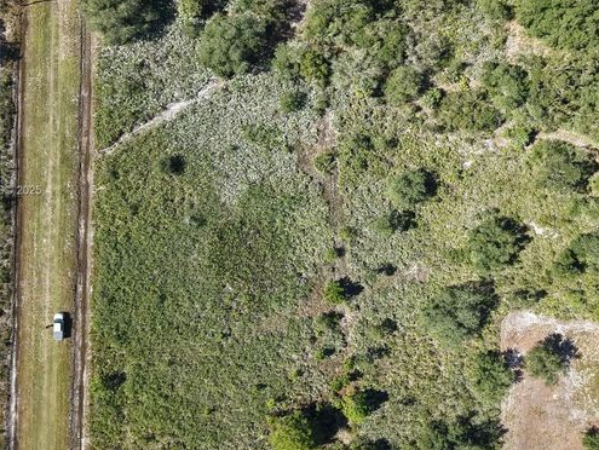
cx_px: 278
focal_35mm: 31
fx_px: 537
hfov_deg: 58.3
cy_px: 191
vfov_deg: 45.4
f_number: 1.8
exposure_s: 1/50
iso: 100
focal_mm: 8.67
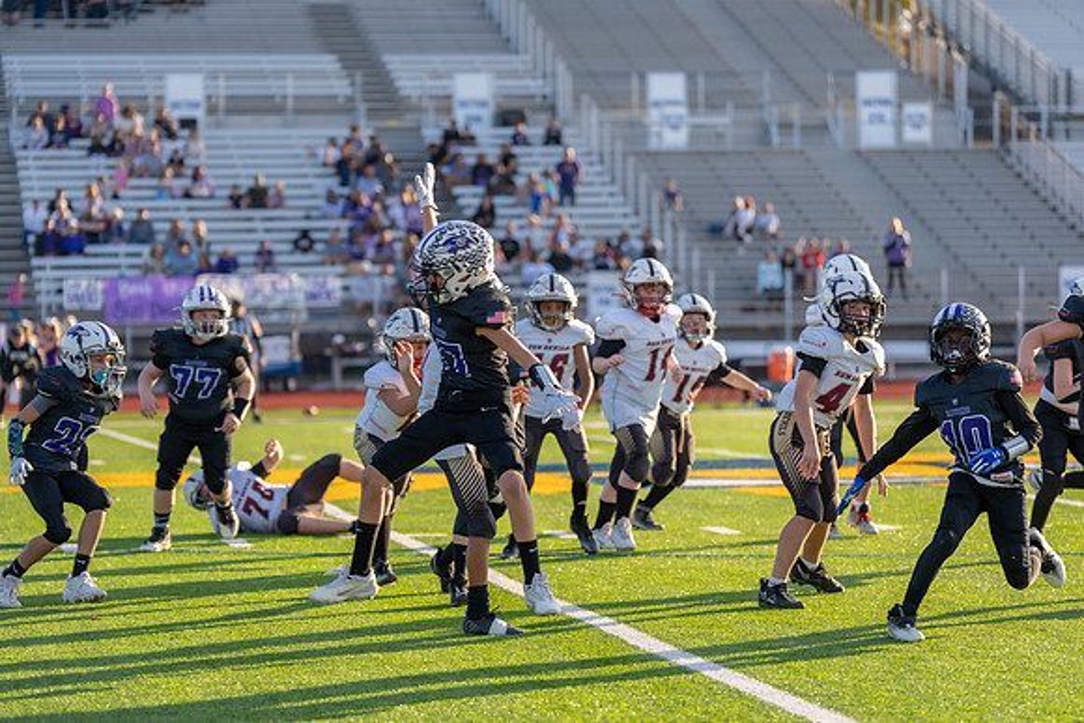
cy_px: 362
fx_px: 3524
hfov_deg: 17.5
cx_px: 542
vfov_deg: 11.7
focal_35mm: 117
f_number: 2.8
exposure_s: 1/1250
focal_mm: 117
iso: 125
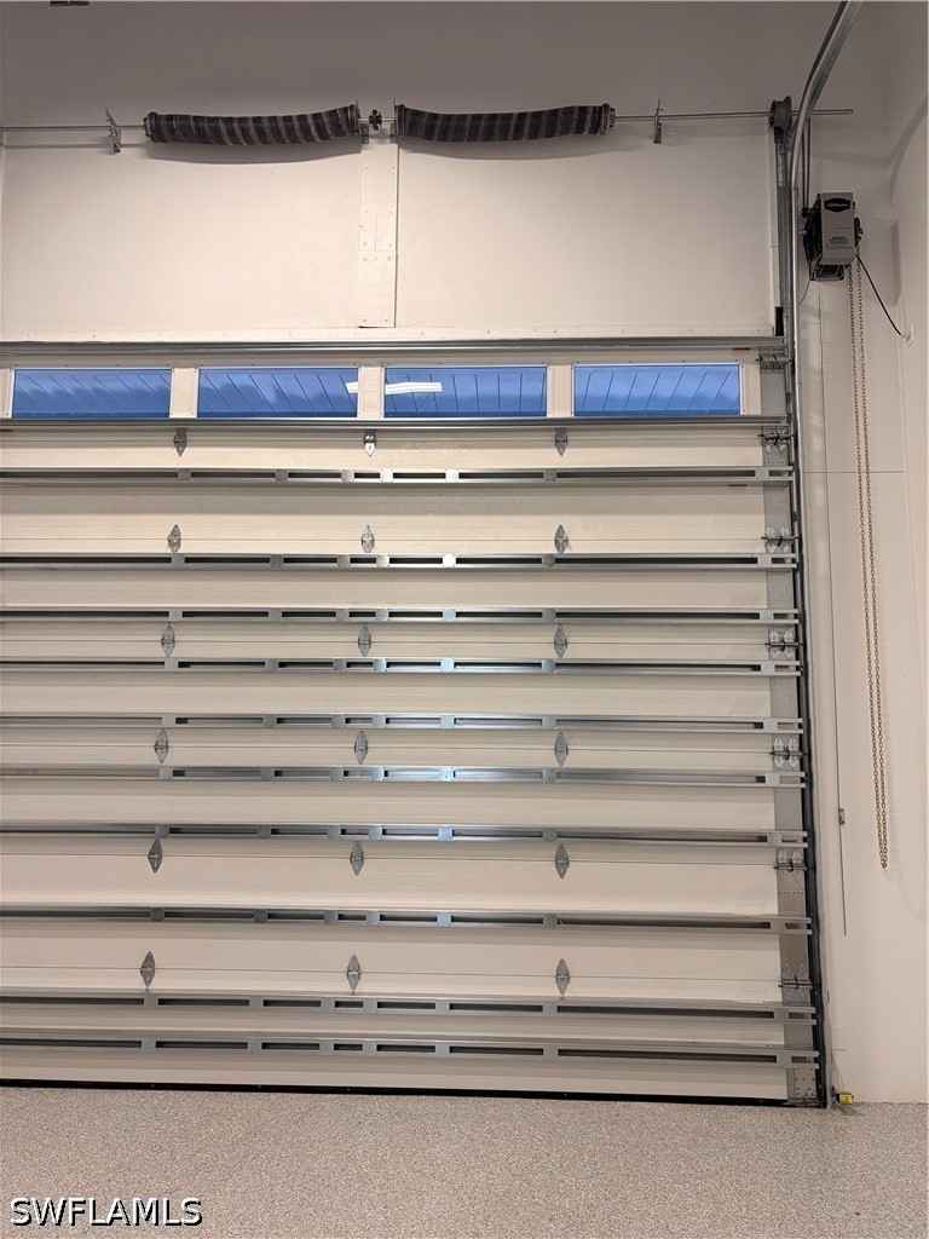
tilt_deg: +8.9
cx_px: 464
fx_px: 930
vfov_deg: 67.3
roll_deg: -0.4
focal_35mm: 26
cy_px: 620
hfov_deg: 53.1
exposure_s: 1/120
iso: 64
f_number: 1.6
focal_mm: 5.96
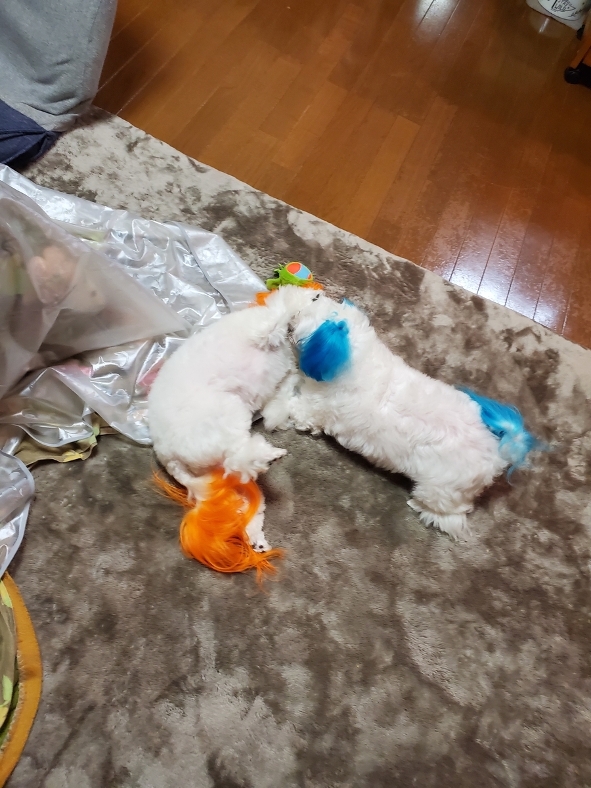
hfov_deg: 53.1
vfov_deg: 67.3
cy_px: 394
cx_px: 296
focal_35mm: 26
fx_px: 592
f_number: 2.4
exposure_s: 1/40
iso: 320
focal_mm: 4.3
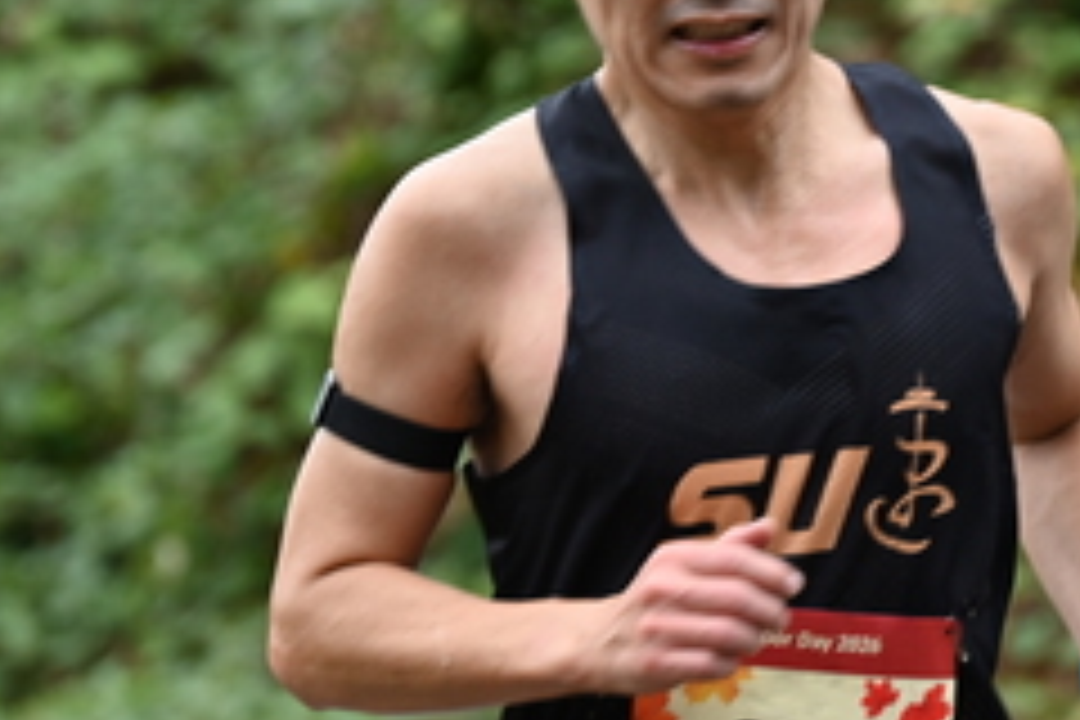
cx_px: 778
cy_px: 295
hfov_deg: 4.5
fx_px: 13739
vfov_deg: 3.0
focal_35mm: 458
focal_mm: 200
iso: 1250
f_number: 6.3
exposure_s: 1/250
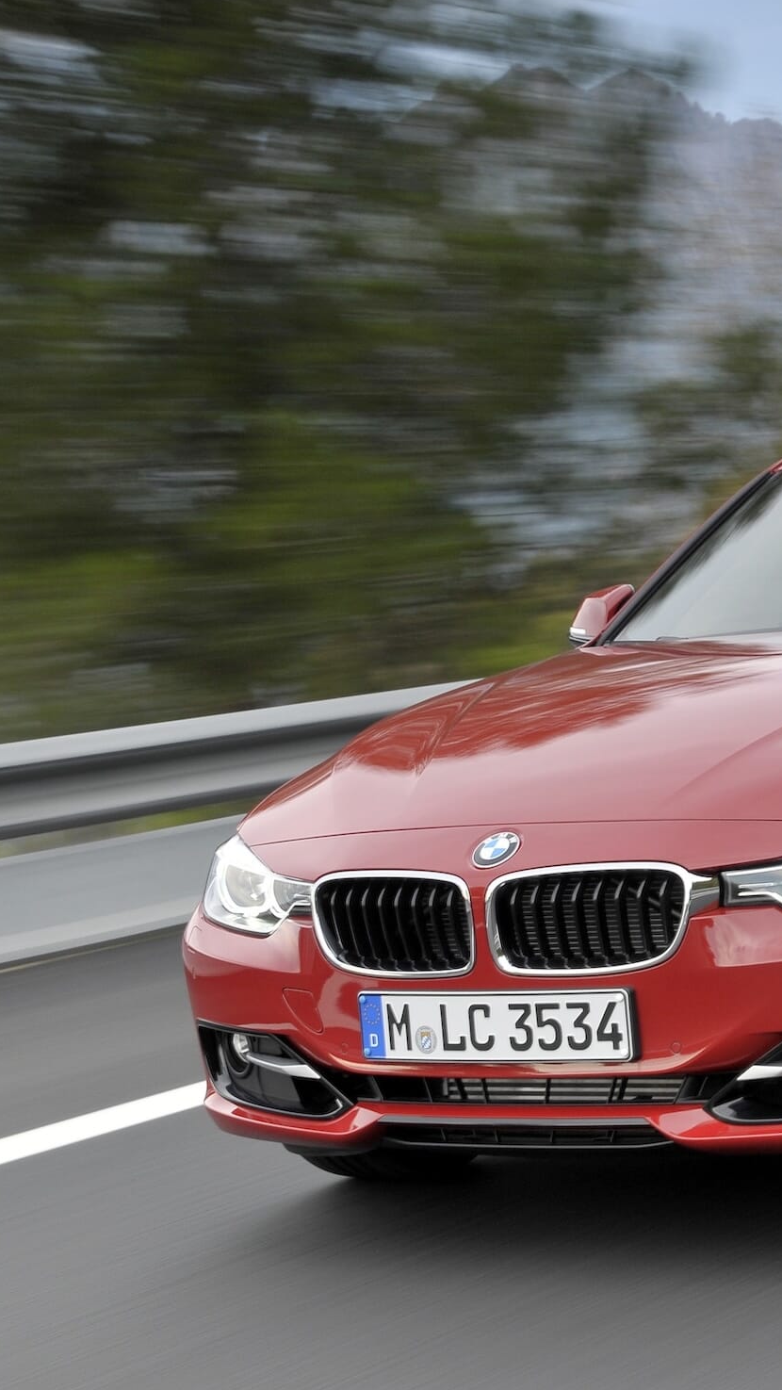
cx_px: 829
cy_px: 700
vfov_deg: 25.4
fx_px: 3088
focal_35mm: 84
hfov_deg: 14.2
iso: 200
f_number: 9.5
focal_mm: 35
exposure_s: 1/45
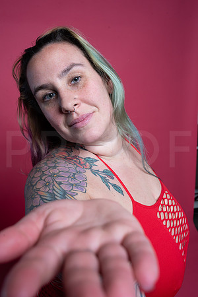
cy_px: 148
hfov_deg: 37.9
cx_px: 99
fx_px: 289
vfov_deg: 54.4
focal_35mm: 35
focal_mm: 35
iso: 250
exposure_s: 1/160
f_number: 11
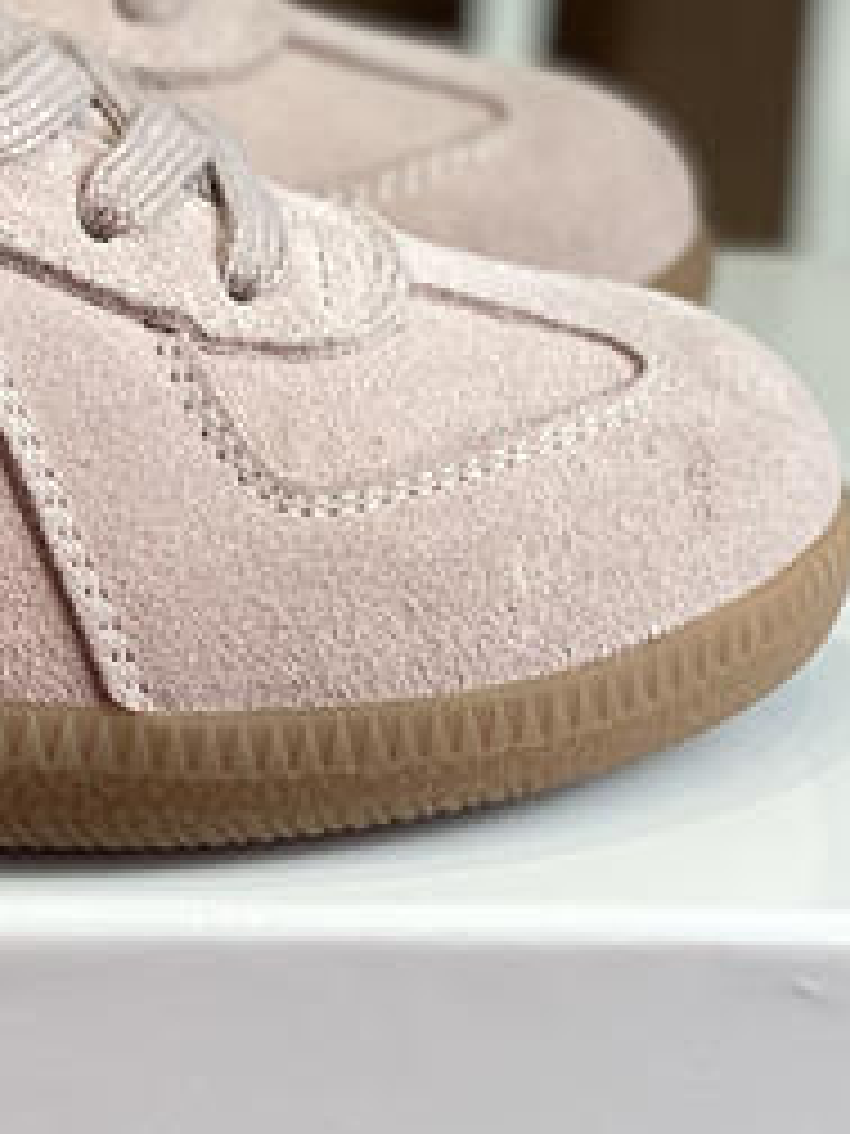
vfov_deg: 11.0
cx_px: -373
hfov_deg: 8.1
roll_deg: -3.0
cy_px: 216
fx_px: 5860
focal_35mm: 179
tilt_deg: -16.8
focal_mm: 6
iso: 40
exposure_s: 1/122
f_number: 2
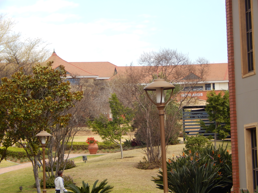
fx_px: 1051
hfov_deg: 14.0
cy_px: 96
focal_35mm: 141
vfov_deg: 10.5
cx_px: 129
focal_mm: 25.3
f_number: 4.9
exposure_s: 1/200
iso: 125
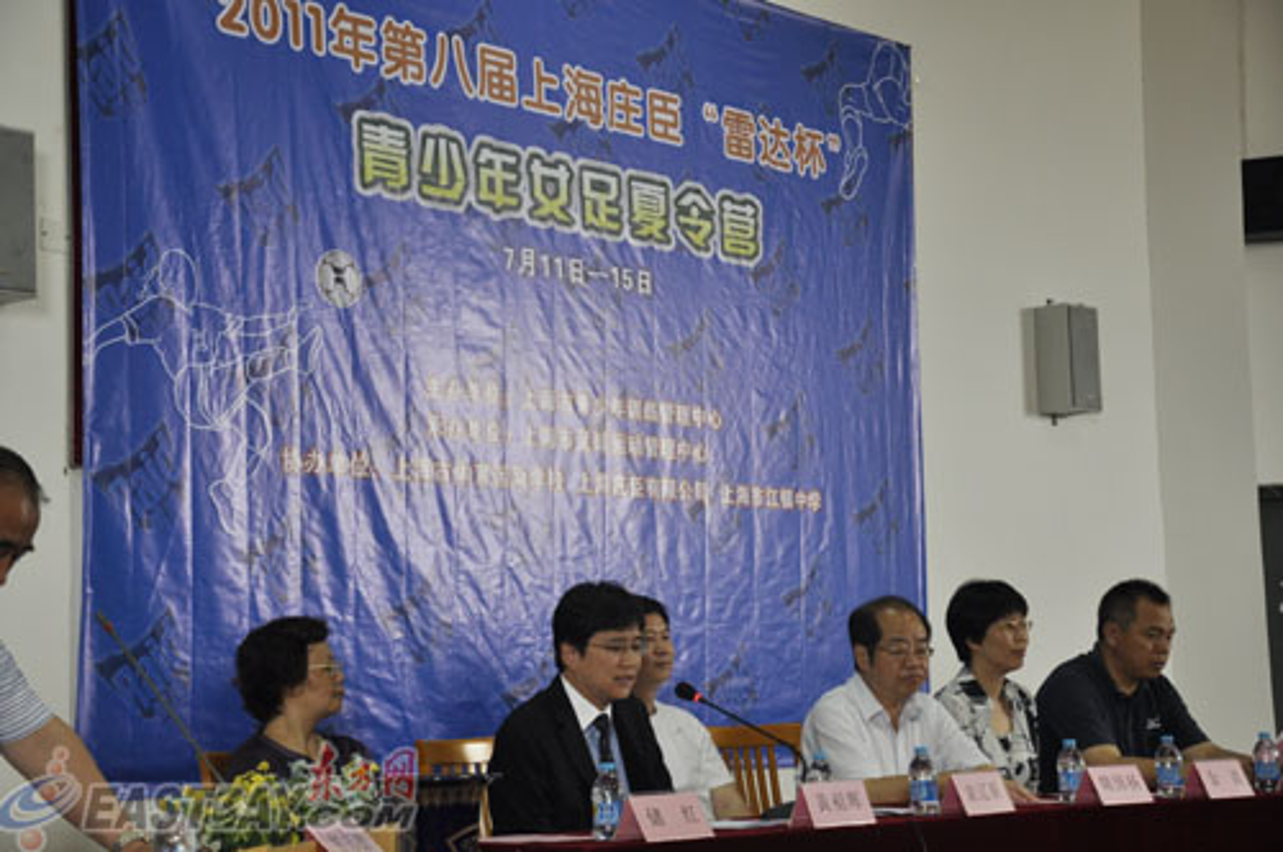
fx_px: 2563
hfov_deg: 28.1
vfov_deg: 18.9
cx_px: 642
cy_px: 426
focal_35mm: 72
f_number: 4.8
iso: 640
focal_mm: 48
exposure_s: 1/80
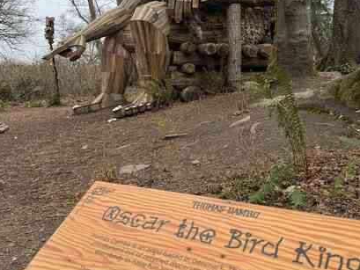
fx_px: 458
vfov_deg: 32.7
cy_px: 102
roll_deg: -0.2
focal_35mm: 44
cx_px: 115
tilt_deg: -3.4
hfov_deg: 42.3
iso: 80
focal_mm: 6.86
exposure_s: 1/888
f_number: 1.78
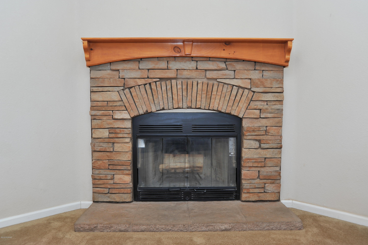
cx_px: 184
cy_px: 122
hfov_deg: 65.5
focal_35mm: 28
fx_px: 286
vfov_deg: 46.3
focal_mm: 28
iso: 320
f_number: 6.3
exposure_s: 1/30
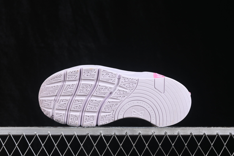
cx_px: 117
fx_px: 487
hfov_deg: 27.0
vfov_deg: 18.2
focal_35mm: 75
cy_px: 78
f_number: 8
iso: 160
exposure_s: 1/80
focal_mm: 50
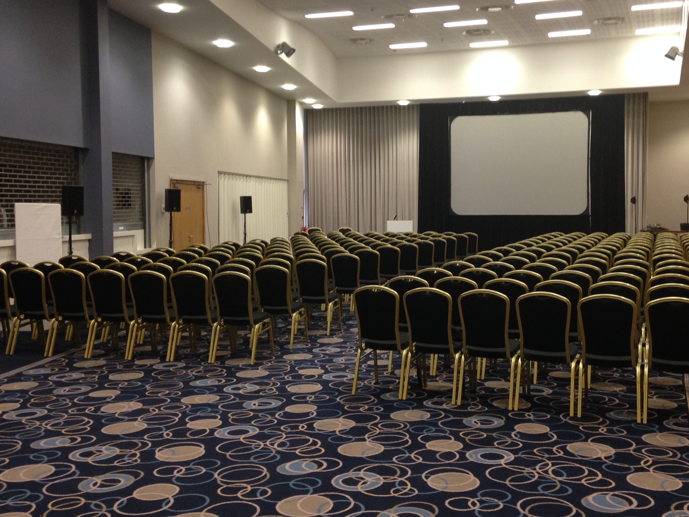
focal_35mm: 41
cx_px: 404
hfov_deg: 45.6
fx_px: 816
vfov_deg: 35.1
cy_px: 231
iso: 160
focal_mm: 4.12
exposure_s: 1/20
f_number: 2.4
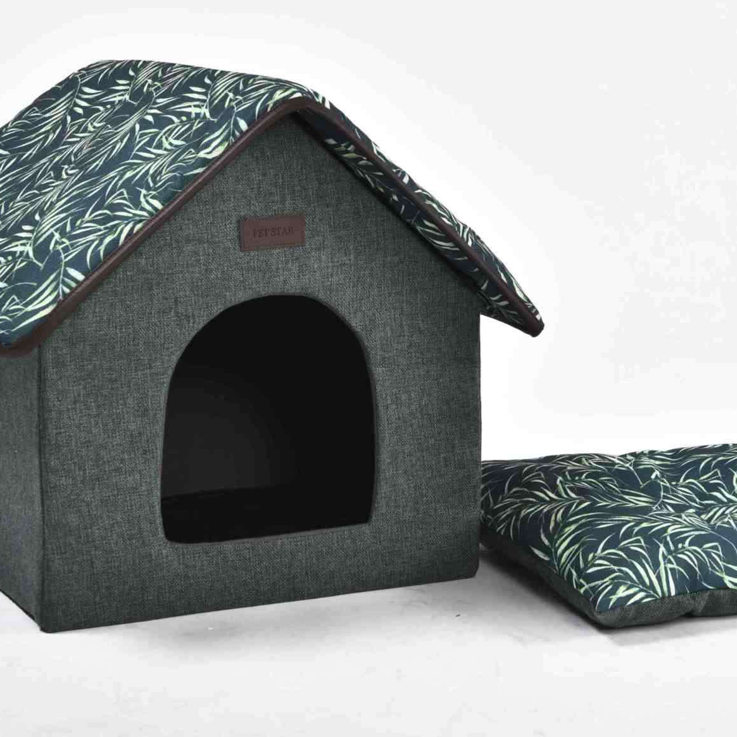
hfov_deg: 17.7
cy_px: 324
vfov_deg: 17.7
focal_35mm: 98
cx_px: 423
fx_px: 2361
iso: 320
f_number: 10
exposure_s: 1/125
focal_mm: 62
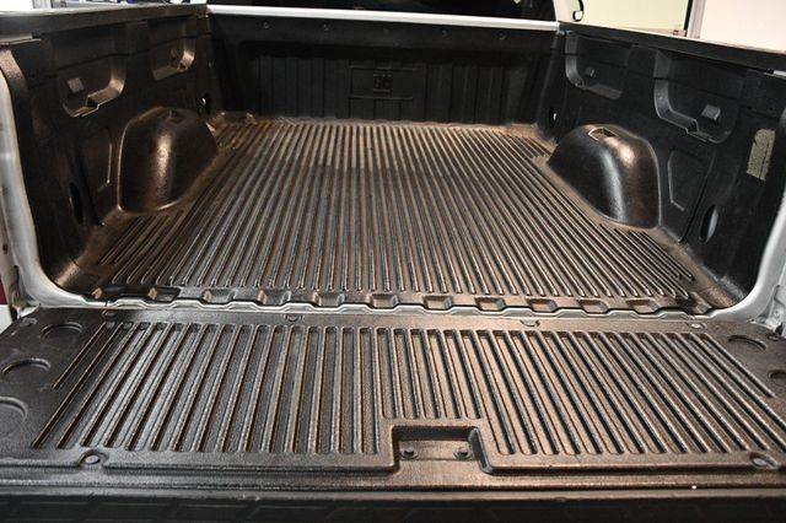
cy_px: 262
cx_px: 393
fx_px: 655
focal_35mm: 30
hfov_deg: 62.0
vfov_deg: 43.6
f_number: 3.5
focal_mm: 20
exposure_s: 1/125
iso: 3200
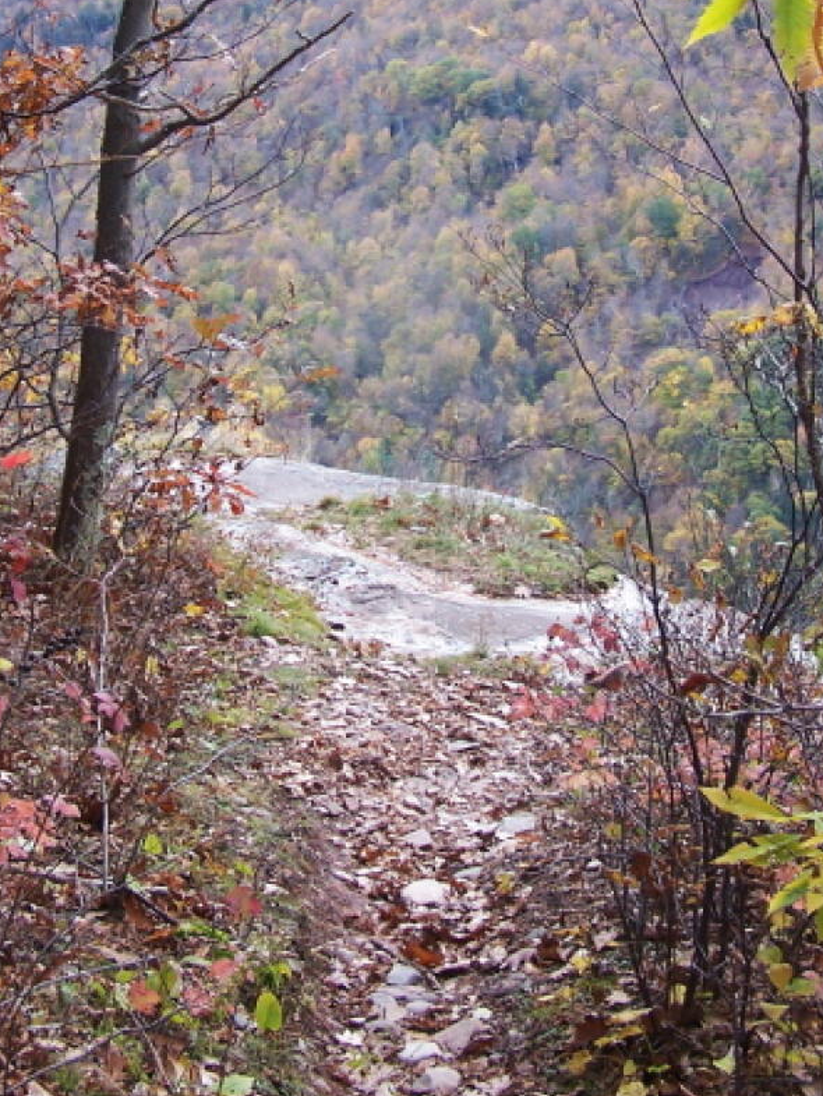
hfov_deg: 22.3
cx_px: 435
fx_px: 2091
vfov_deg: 29.1
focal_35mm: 66
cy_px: 321
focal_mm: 6.3
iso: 80
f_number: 2.8
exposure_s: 1/160
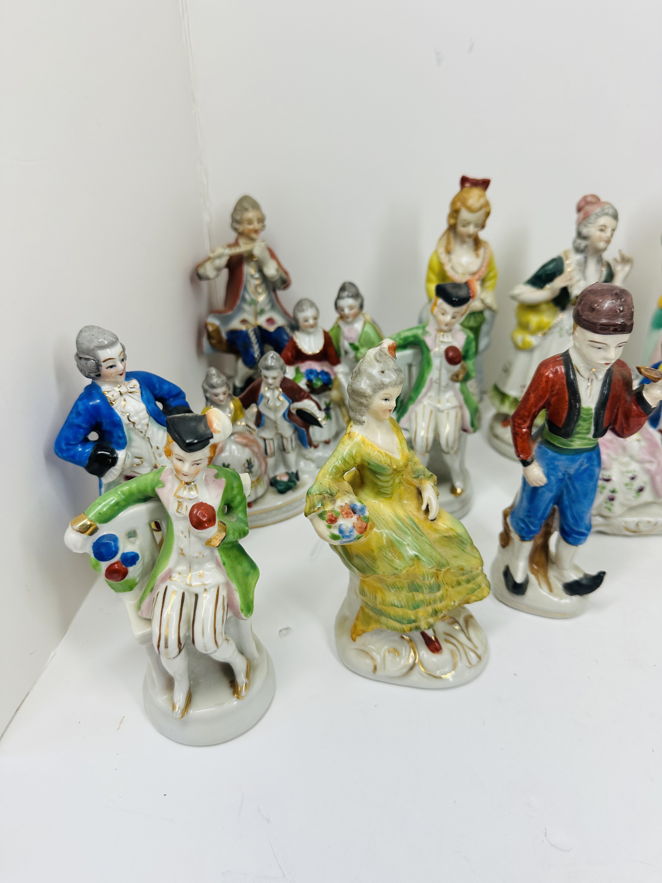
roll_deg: -0.3
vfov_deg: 71.6
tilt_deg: -33.1
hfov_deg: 56.8
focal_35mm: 24
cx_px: 331
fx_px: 612
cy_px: 442
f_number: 1.78
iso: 80
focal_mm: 6.86
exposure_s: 1/952
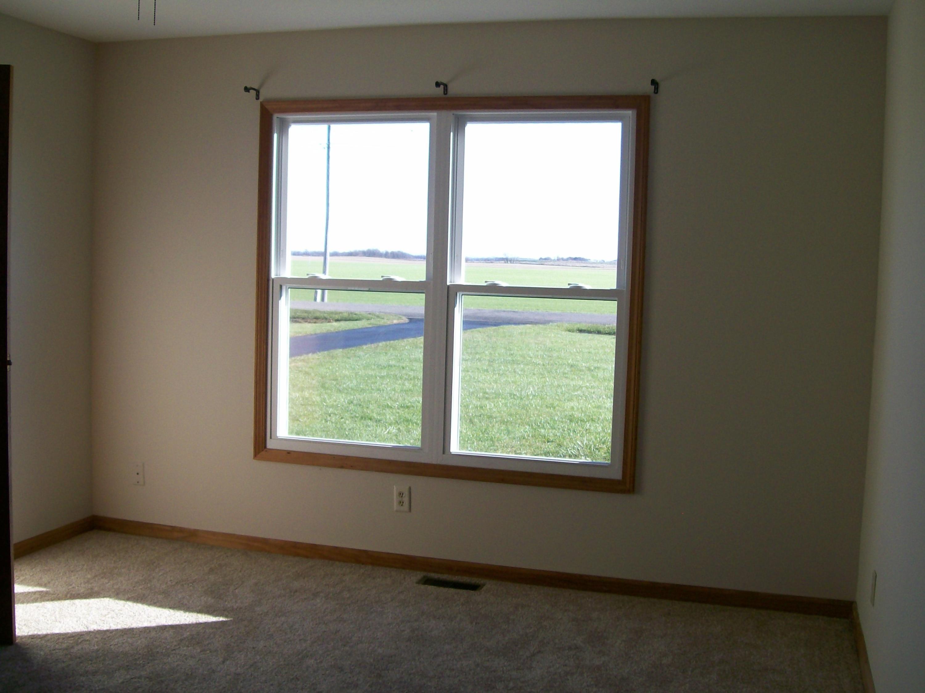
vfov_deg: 39.6
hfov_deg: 51.4
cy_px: 346
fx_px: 962
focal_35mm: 36
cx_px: 462
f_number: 2.7
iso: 80
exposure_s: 1/322
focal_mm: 6
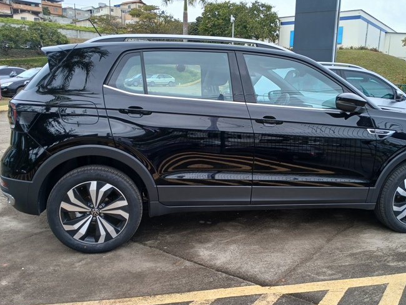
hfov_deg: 56.6
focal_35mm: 32
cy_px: 176
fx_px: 375
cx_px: 230
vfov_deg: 44.1
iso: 32
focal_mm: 3.98
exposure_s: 1/120
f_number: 1.8
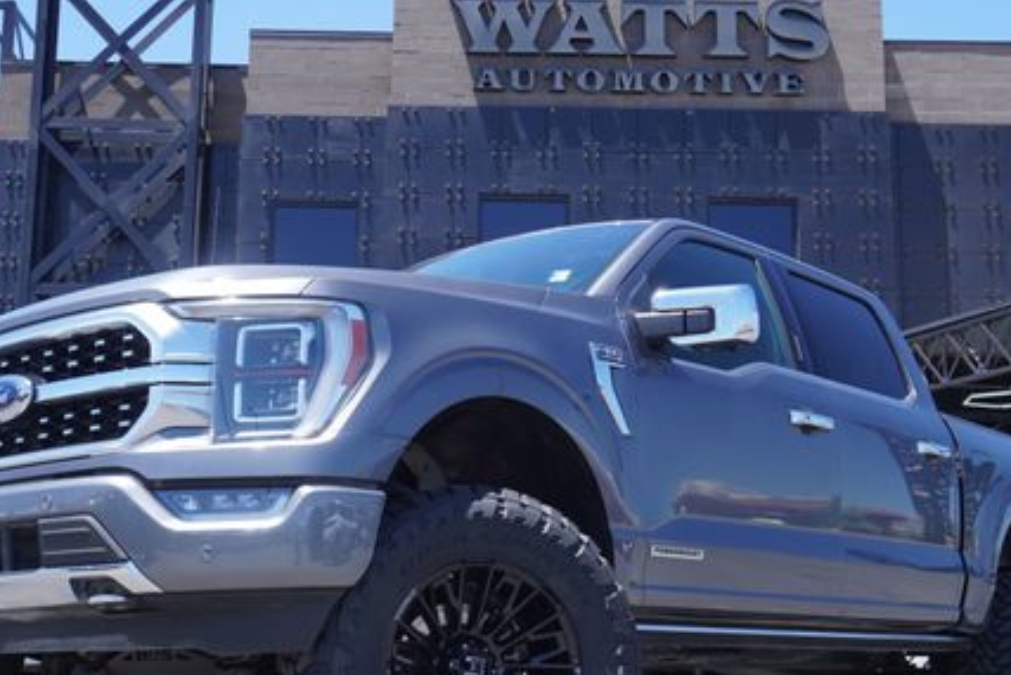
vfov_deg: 25.0
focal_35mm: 54
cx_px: 469
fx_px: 1517
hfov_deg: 36.8
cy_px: 429
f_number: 6.3
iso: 100
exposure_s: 1/160
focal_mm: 24
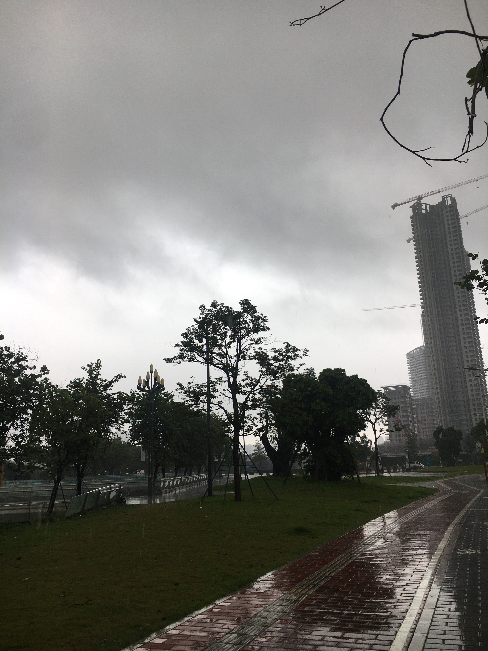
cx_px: 244
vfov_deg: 61.7
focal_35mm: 29
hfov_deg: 48.2
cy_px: 326
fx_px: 545
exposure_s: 1/506
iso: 25
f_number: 2.2
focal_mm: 4.15
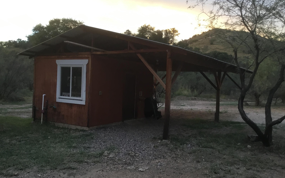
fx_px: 256
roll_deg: -1.8
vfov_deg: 38.3
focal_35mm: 33
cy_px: 87
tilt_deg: -0.2
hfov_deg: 58.1
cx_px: 142
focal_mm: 3.3
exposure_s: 1/30
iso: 32
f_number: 2.4
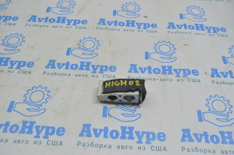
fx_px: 234
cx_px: 117
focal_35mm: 36
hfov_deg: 53.2
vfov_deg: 36.8
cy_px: 78
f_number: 5.6
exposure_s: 1/40
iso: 400
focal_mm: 24
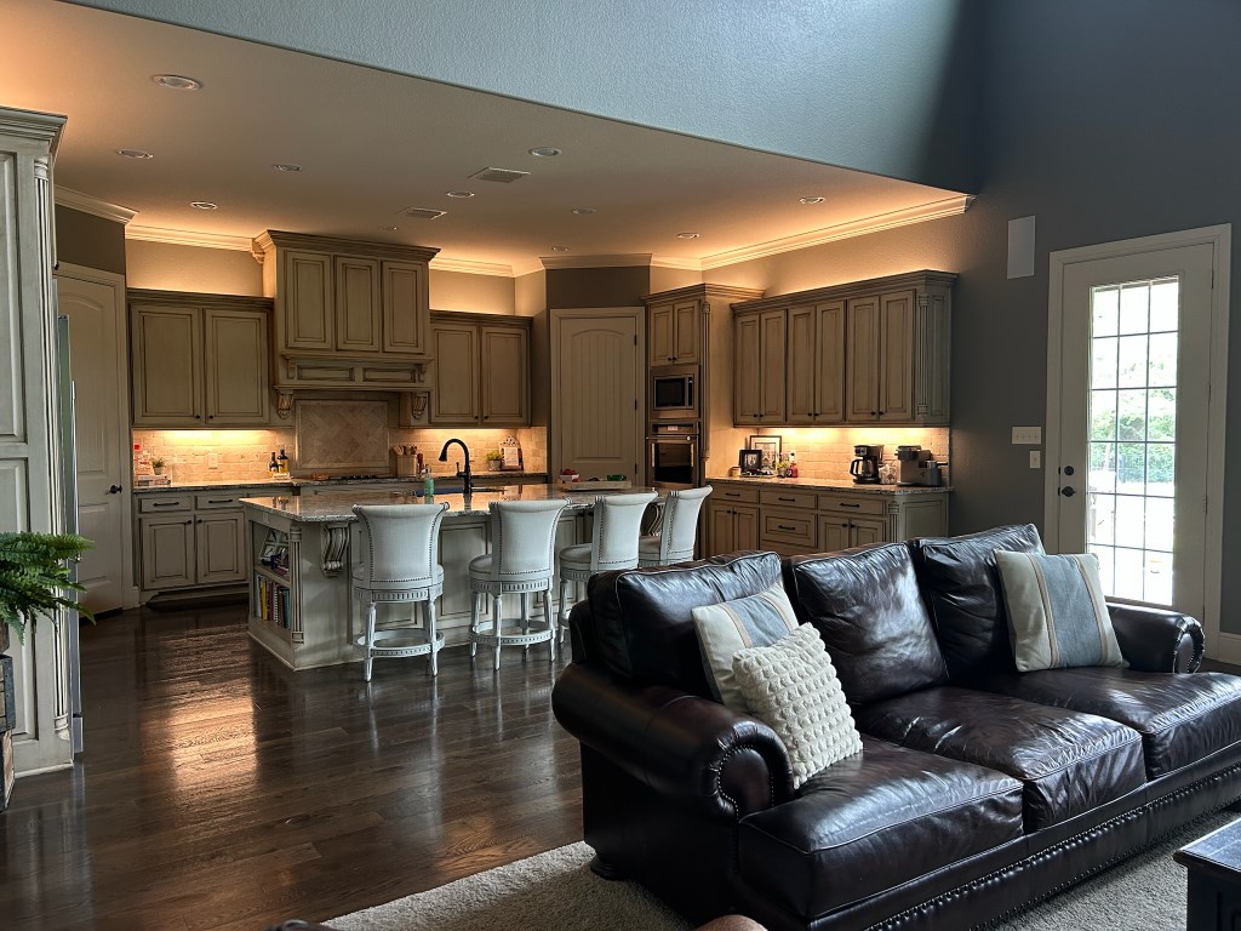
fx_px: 932
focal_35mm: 26
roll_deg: +0.4
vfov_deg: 53.1
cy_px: 466
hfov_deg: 67.3
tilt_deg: -3.1
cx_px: 620
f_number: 1.5
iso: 160
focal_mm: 5.7
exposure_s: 1/60
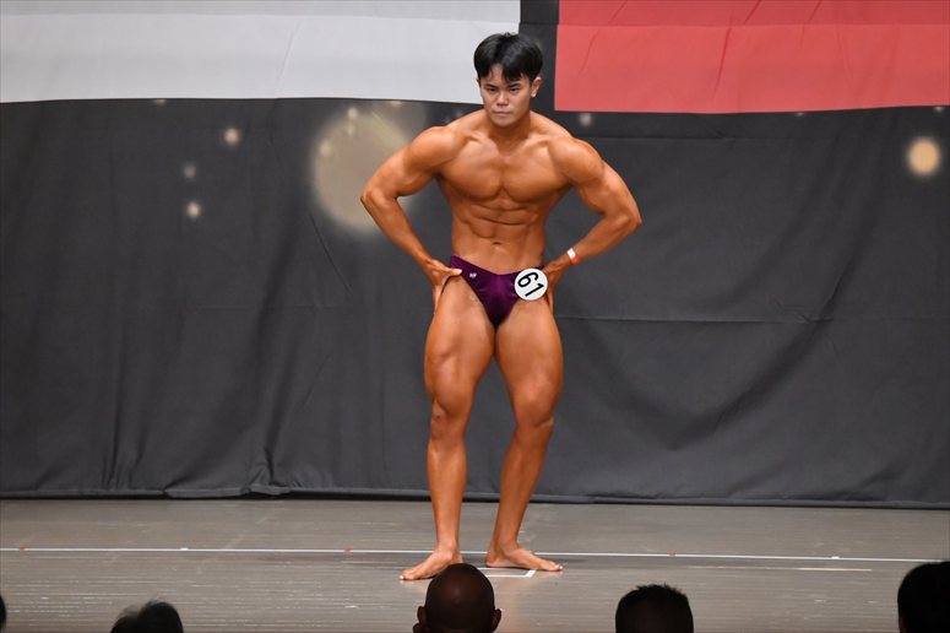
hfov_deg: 9.2
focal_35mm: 225
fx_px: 5935
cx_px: 475
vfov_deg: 6.1
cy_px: 316
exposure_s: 1/400
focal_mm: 150
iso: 6400
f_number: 5.6
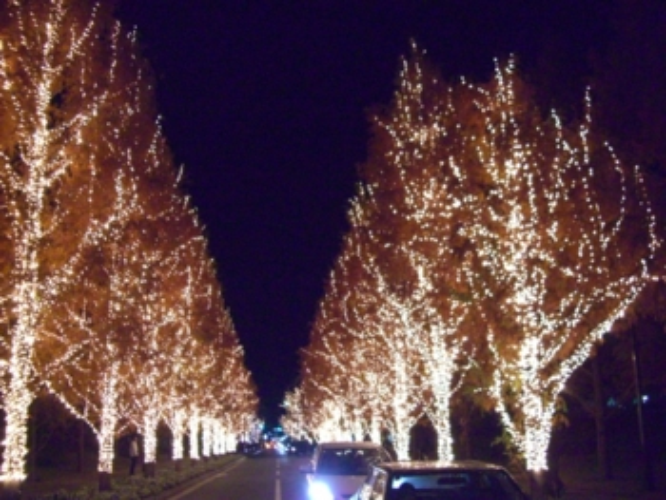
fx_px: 732
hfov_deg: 48.9
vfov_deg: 37.8
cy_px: 250
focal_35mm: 38
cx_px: 333
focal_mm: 7.9
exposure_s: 1/40
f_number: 2.8
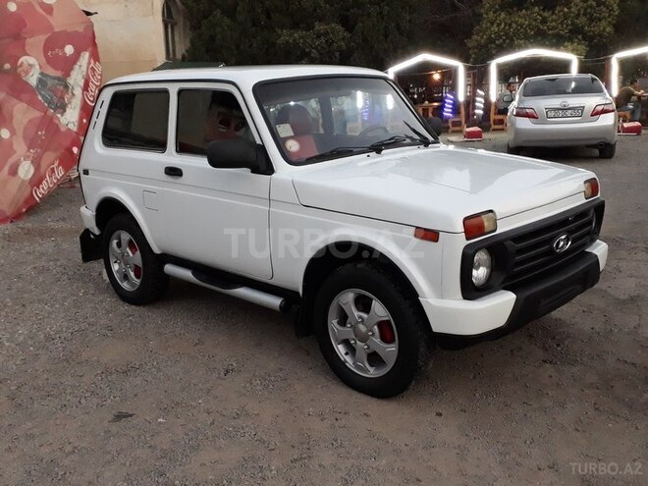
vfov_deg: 51.4
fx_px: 505
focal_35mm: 27
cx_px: 324
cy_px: 243
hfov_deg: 65.3
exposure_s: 1/17
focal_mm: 3.6
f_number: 1.9
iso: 320
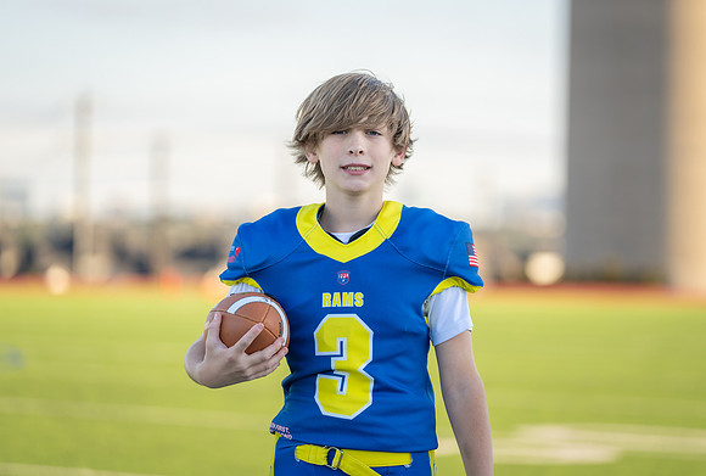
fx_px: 3104
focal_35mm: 158
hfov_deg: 13.0
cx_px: 368
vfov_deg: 8.8
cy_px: 231
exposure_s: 1/400
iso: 100
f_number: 2.8
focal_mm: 148
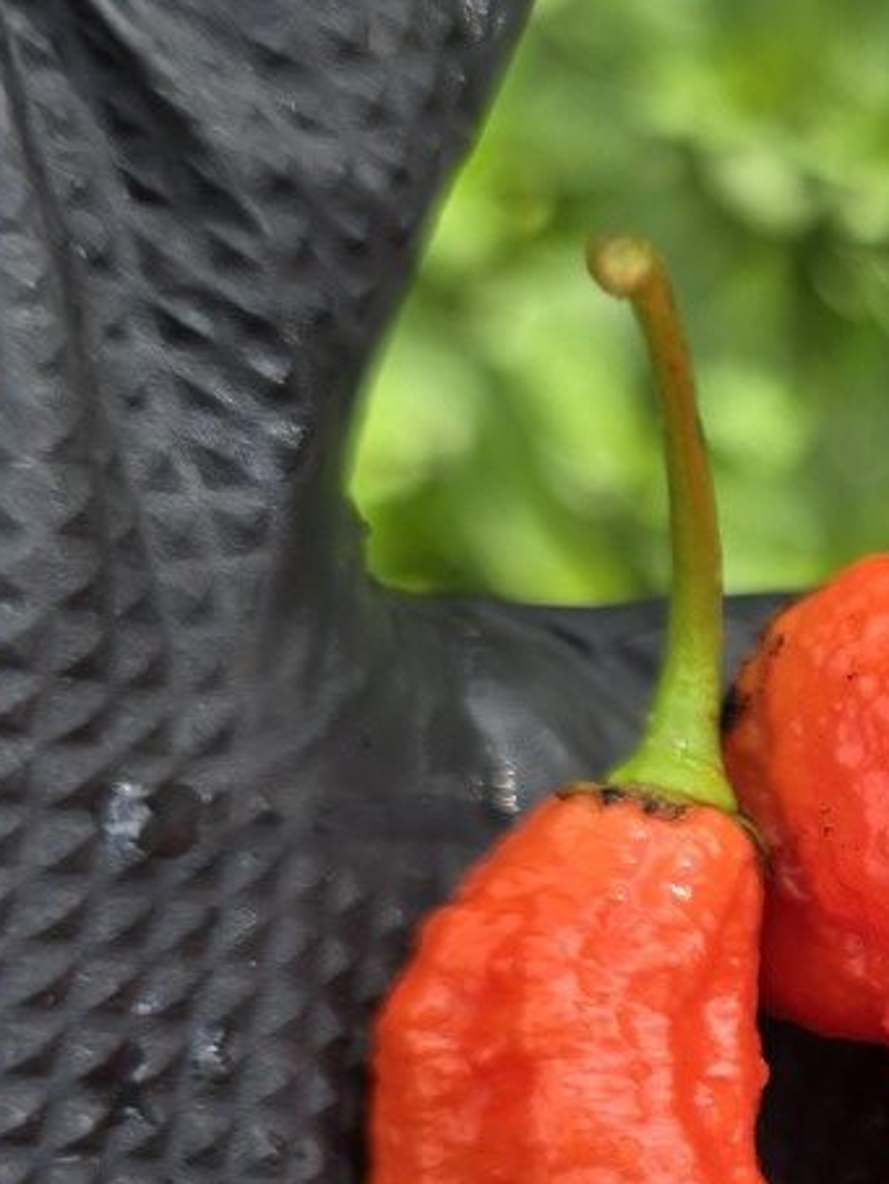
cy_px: 1093
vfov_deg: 23.4
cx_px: 1444
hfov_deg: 16.2
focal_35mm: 81
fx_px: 2771
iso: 12
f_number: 1.7
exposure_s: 1/374
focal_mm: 6.3
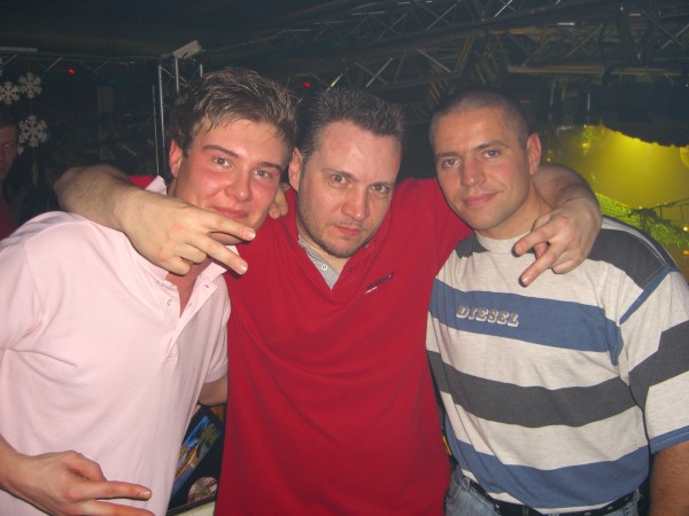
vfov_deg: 37.7
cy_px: 258
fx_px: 756
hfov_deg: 49.0
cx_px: 344
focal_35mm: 38
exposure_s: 1/60
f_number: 2.8
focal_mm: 7.9
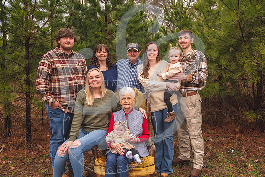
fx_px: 236
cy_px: 88
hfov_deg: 58.7
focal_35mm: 32
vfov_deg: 41.1
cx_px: 132
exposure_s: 1/160
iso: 200
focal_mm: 32
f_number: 5.6
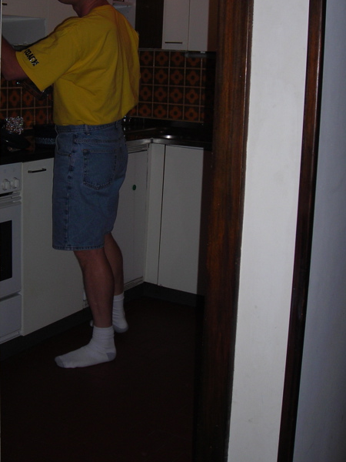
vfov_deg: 35.4
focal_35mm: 54
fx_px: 720
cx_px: 129
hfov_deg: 26.9
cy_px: 179
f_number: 3.2
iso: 50
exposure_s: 1/60.1
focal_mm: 6.3
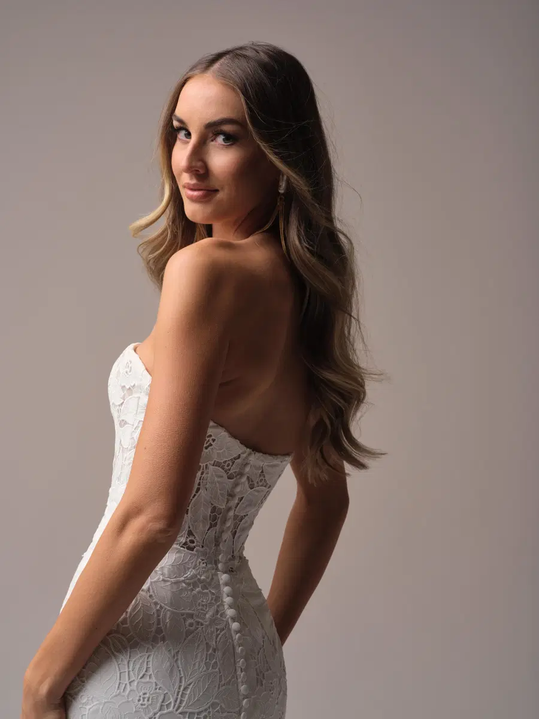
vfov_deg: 30.3
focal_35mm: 64
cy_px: 360
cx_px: 270
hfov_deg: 22.9
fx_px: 1329
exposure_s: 1/125
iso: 640
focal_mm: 81.2
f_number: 11
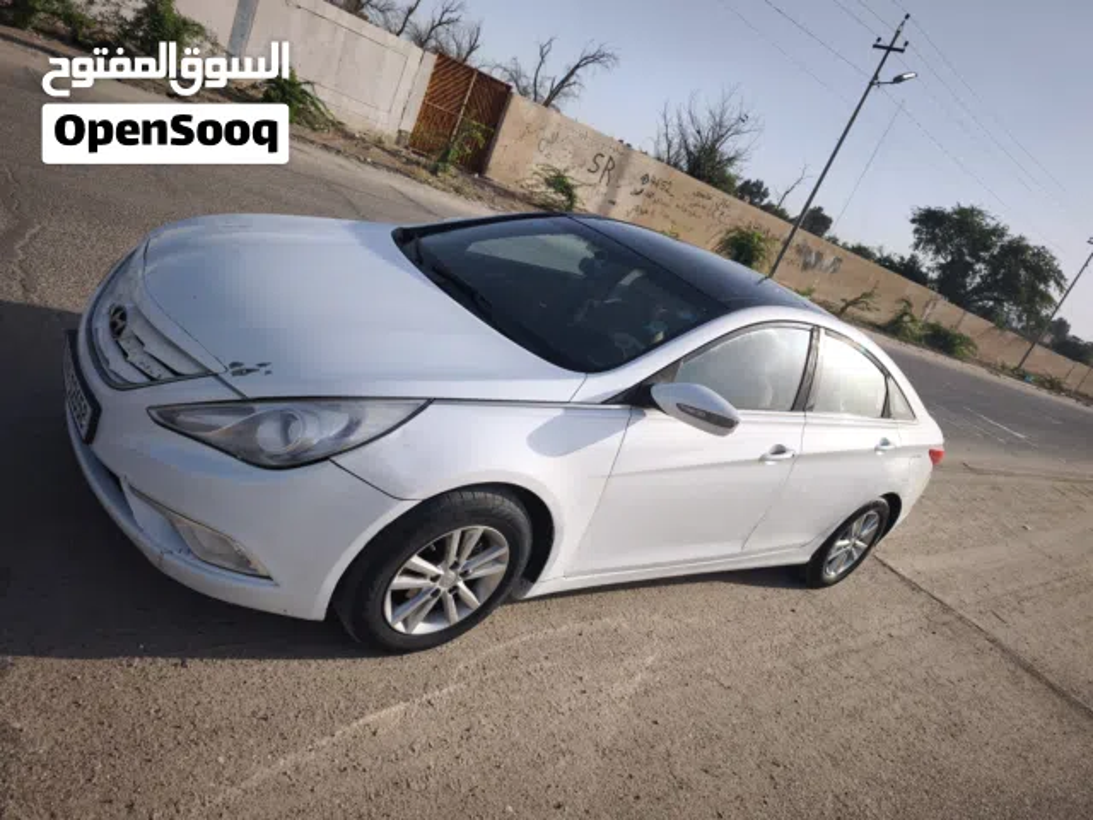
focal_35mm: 23
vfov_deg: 58.9
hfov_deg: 73.9
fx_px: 726
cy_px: 410
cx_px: 546
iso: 50
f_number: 1.6
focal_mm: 6.57
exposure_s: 1/2049
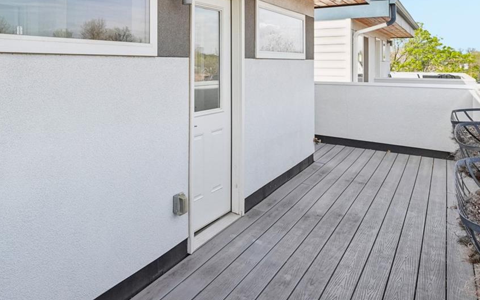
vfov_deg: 41.4
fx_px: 379
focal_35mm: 29
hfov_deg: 58.9
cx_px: 86
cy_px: 63
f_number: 8
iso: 800
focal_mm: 10
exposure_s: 1/400
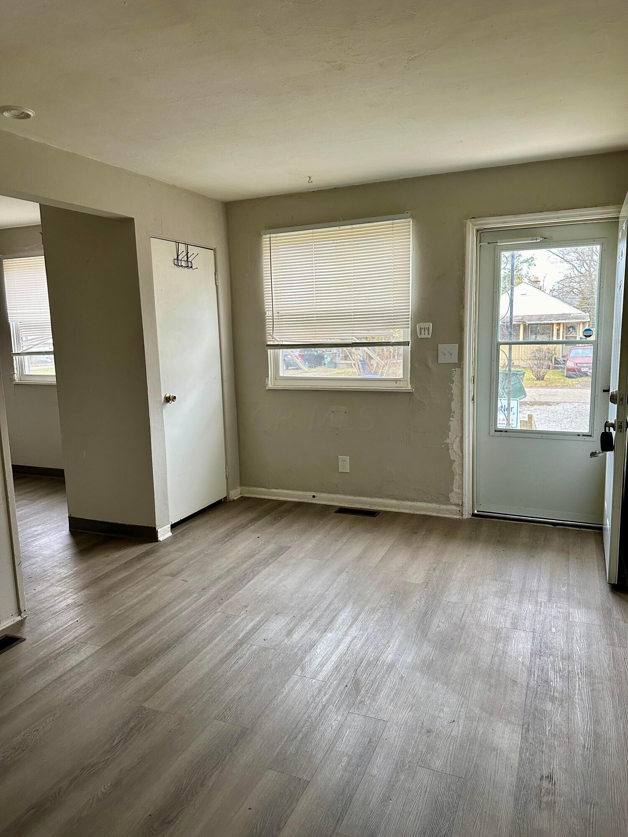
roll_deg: +2.0
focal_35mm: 24
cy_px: 418
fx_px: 581
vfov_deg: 71.6
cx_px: 314
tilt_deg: -8.3
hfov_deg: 56.8
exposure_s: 1/97
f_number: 1.78
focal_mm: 6.86
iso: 250
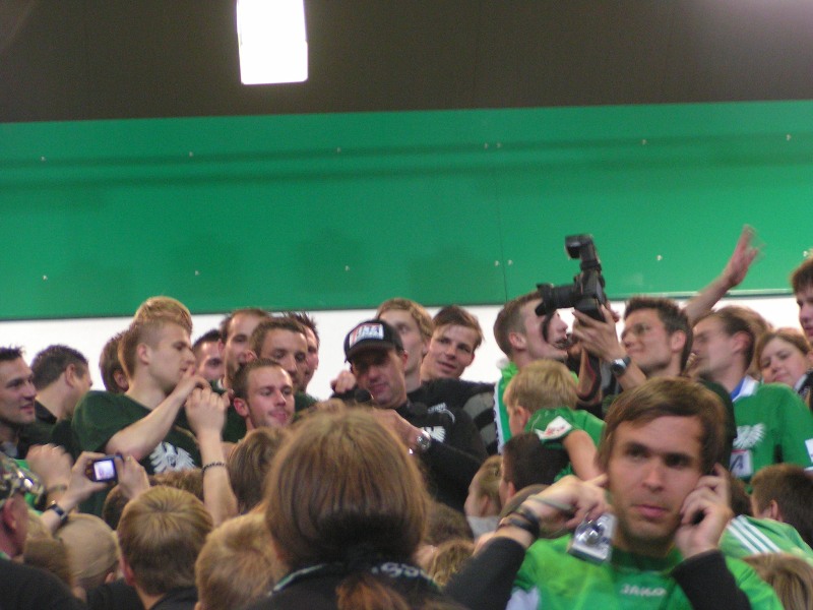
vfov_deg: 9.9
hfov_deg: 13.2
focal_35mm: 150
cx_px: 406
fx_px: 3523
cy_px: 305
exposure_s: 1/13
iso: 200
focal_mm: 22.9
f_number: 3.5
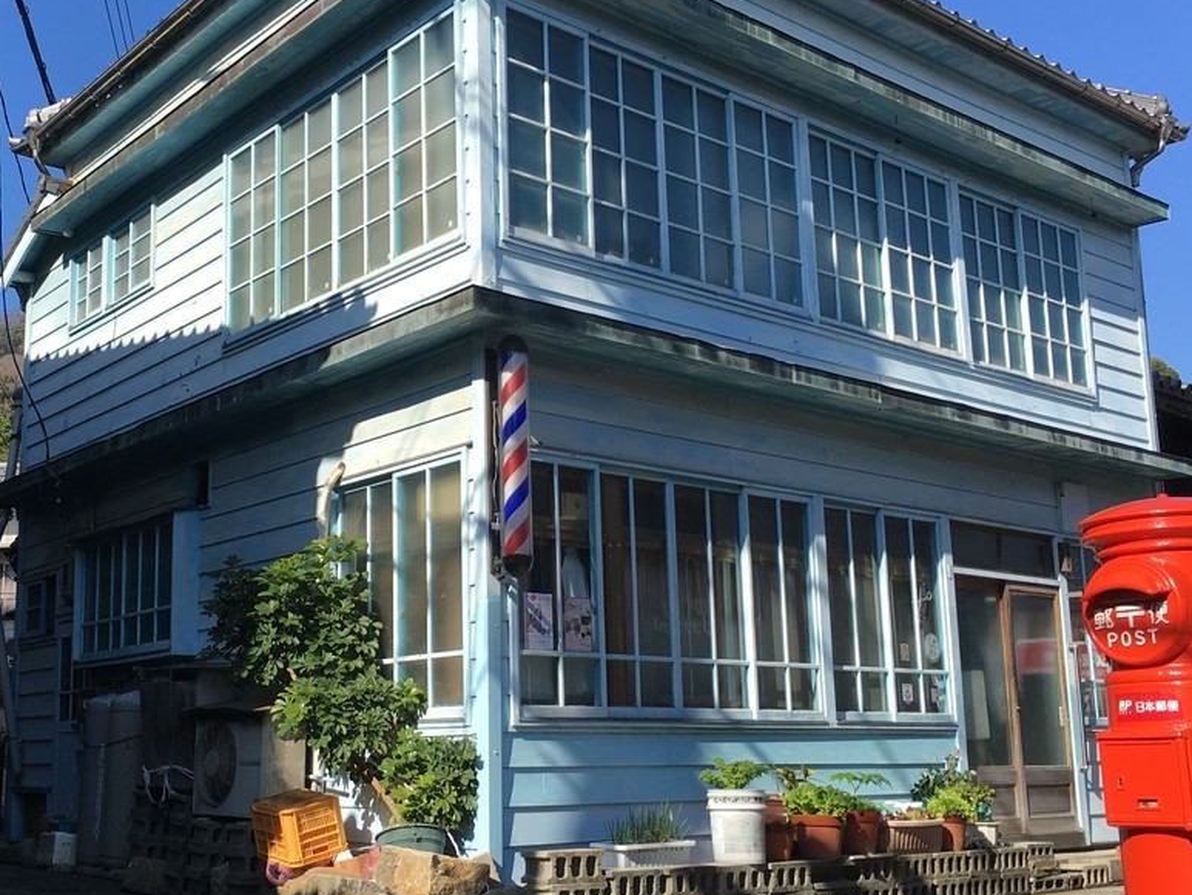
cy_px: 451
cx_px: 429
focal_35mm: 45
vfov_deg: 32.2
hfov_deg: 41.7
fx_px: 1550
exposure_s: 1/1221
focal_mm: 4.15
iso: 25
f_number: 2.2
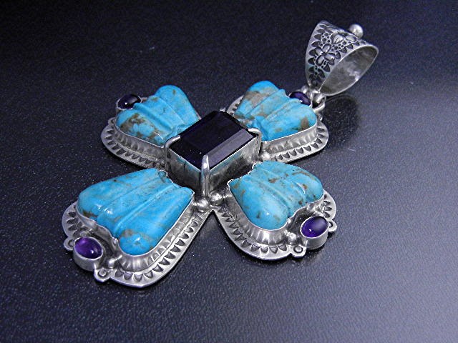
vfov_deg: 32.2
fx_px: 595
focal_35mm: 45
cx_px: 229
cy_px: 172
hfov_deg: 42.1
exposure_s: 1/30
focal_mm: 8.1
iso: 800
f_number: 7.6
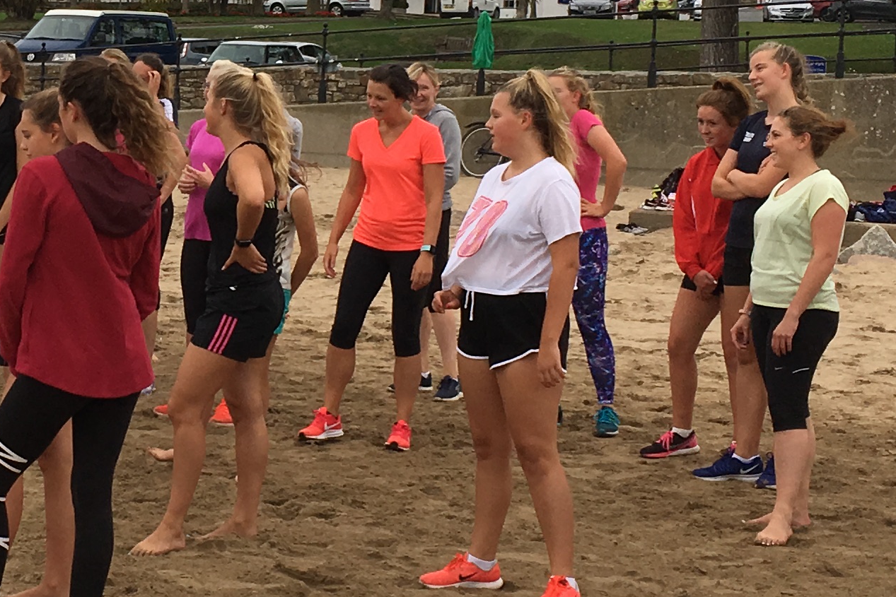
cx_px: 47
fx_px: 2389
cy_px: 167
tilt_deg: -0.6
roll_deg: -2.6
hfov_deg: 20.7
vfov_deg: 14.2
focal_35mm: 96
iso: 25
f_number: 2.2
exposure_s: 1/207
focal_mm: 4.15
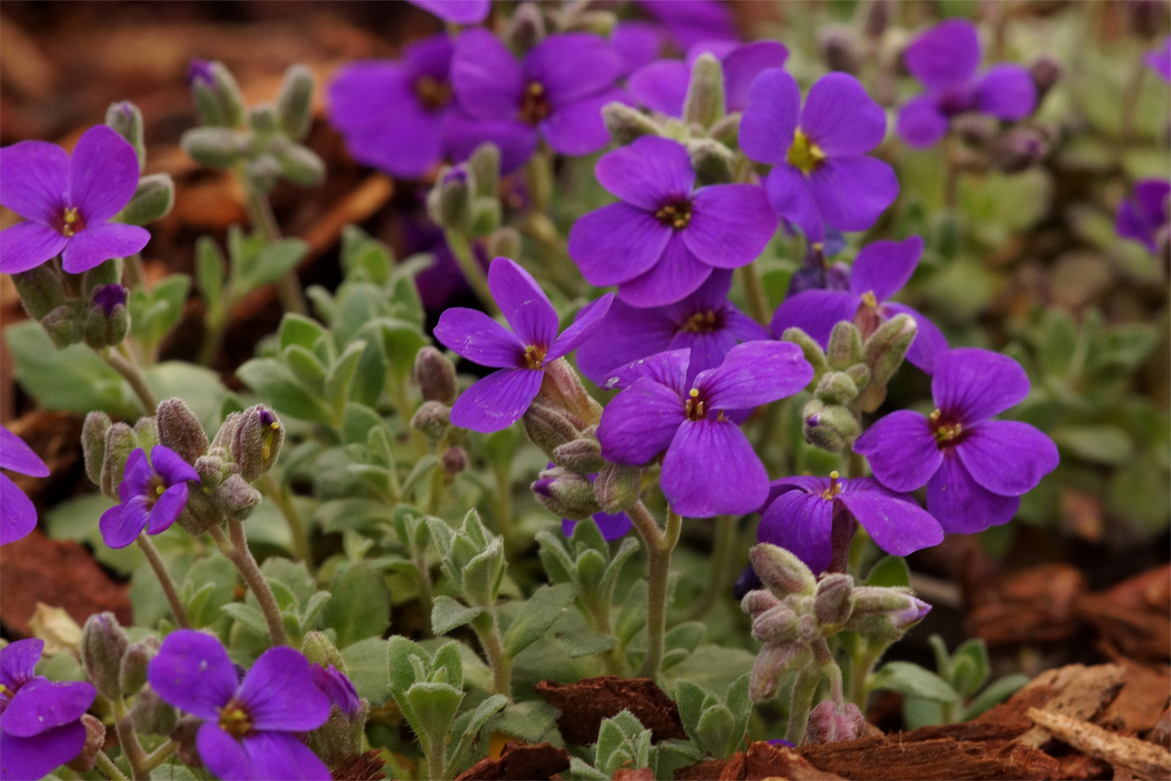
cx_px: 586
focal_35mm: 150
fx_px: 4879
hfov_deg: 13.7
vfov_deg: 9.1
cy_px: 390
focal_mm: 100
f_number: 8
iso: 640
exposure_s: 1/160
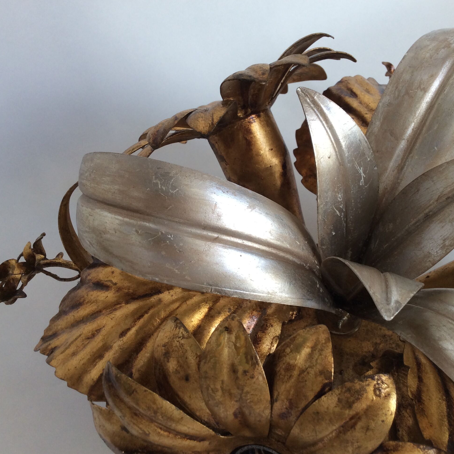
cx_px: 263
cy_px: 227
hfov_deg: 43.7
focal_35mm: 38
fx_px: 564
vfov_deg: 43.9
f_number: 2.4
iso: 32
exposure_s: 1/25
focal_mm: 3.3
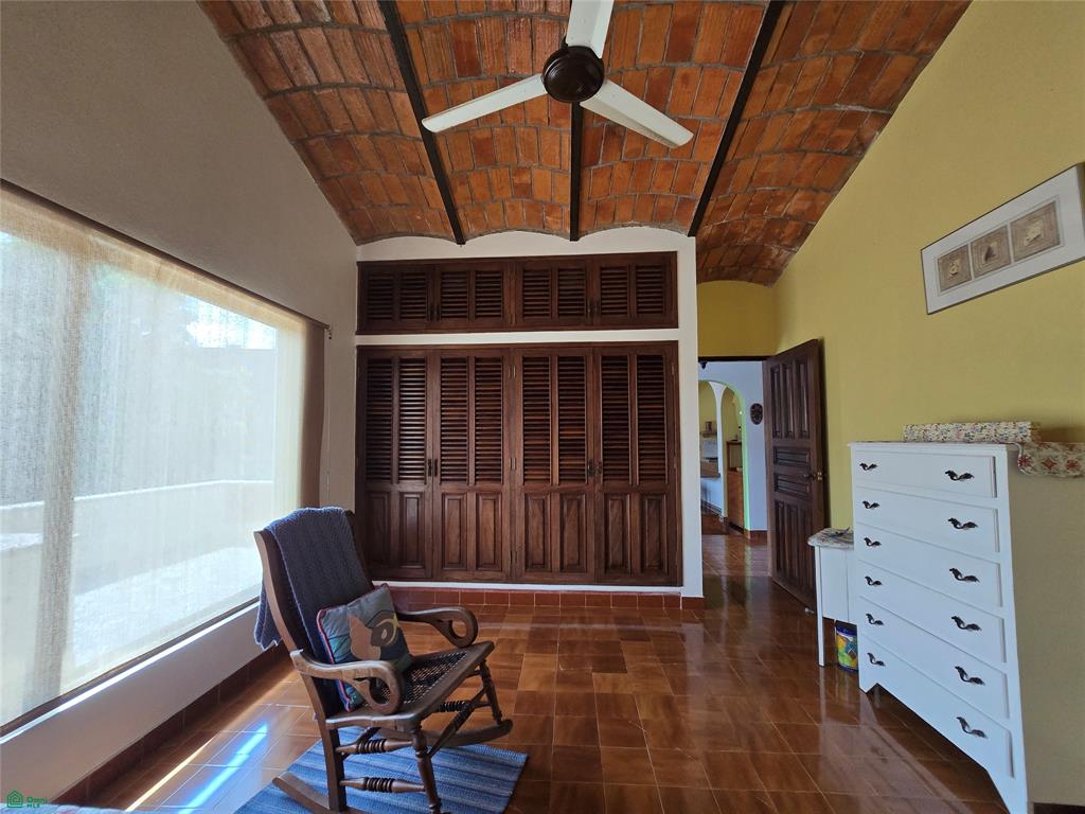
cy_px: 407
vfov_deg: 89.9
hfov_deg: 106.2
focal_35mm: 13
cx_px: 542
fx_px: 407
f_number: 2.2
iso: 200
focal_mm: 2.2
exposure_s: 1/60
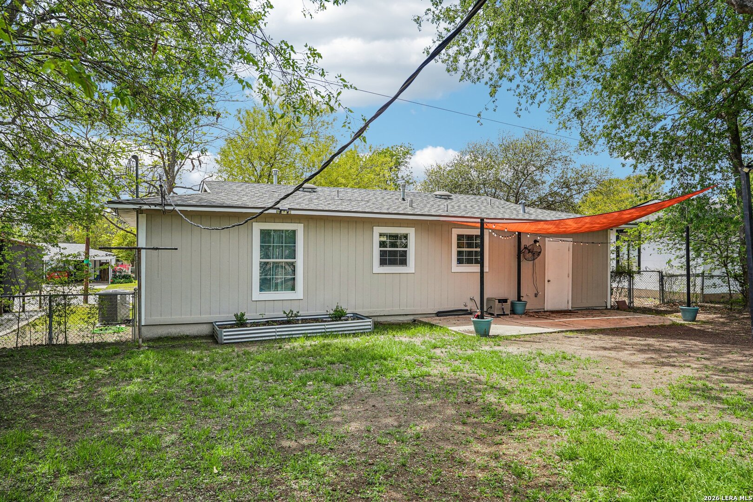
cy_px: 251
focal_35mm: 24
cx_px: 376
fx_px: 512
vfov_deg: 52.2
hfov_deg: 72.6
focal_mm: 24.5
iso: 100
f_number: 8
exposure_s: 1/125
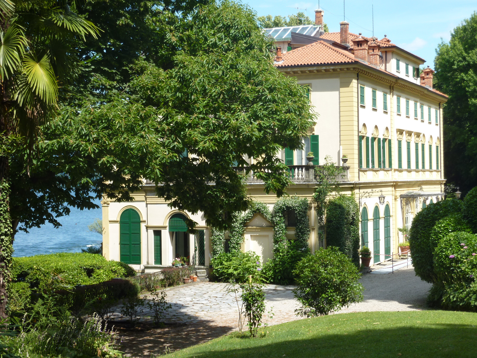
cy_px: 179
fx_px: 923
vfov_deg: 21.9
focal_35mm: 67
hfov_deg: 29.0
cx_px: 238
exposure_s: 1/320
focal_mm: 11
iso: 80
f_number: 4.1
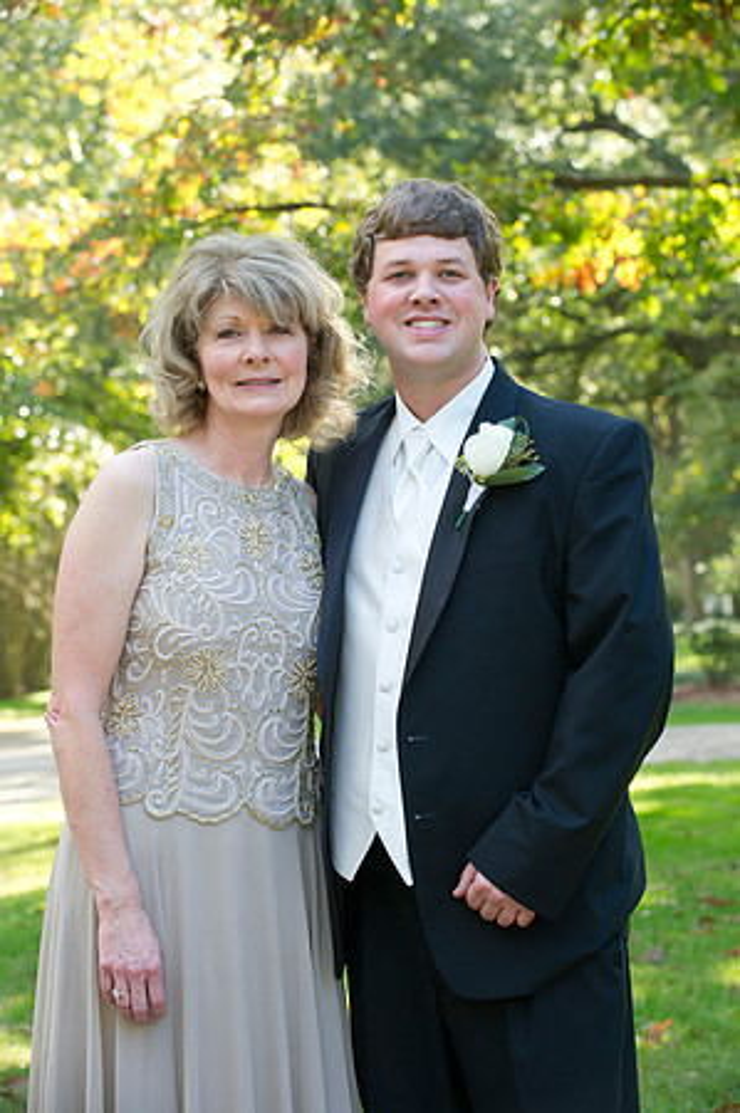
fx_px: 3152
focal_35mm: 102
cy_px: 556
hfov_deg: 13.4
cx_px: 370
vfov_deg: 20.0
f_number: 5.6
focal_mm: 102
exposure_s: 1/100
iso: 500
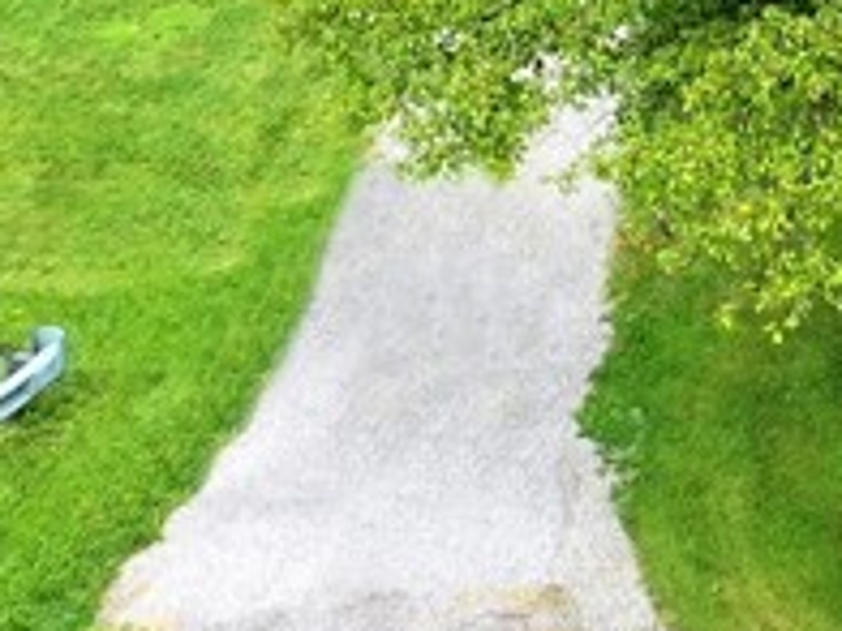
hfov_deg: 12.9
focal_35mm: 149
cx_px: 1022
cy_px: -498
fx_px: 3624
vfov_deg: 9.5
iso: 100
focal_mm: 10.26
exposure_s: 1/320
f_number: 5.6
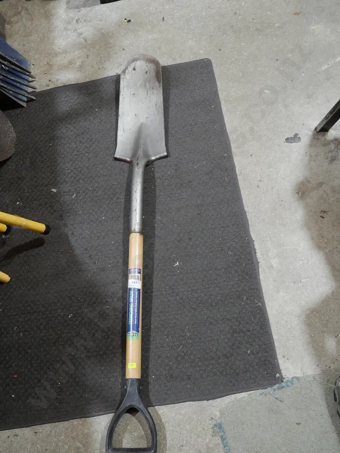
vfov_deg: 53.9
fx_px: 445
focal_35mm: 34
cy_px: 226
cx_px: 170
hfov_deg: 41.8
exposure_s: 1/60
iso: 500
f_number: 4
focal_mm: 17
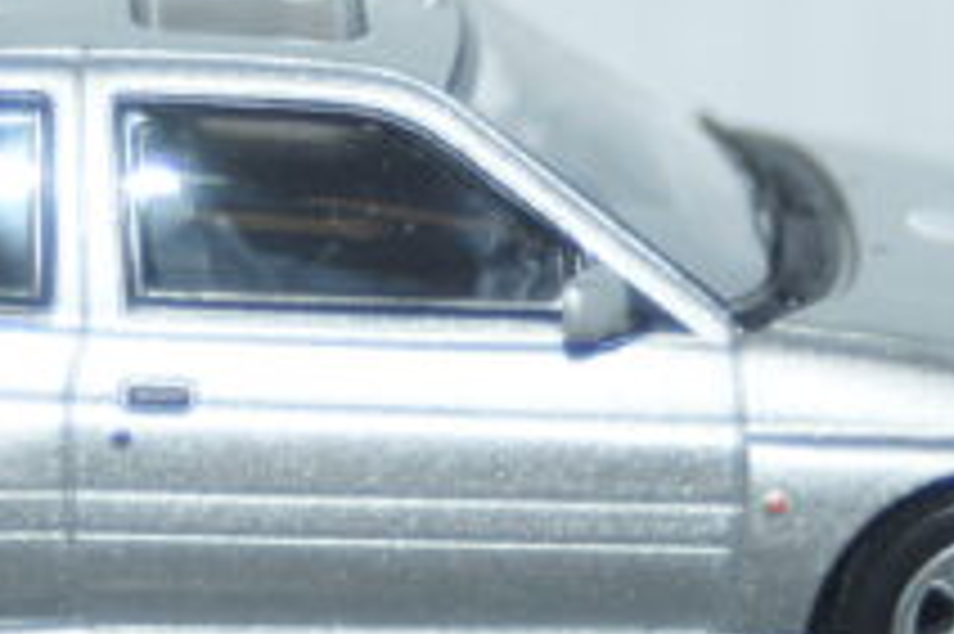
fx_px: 6752
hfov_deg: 8.1
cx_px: 292
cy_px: 405
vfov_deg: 5.4
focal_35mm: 255
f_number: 5.6
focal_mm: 60
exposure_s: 1/60
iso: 250
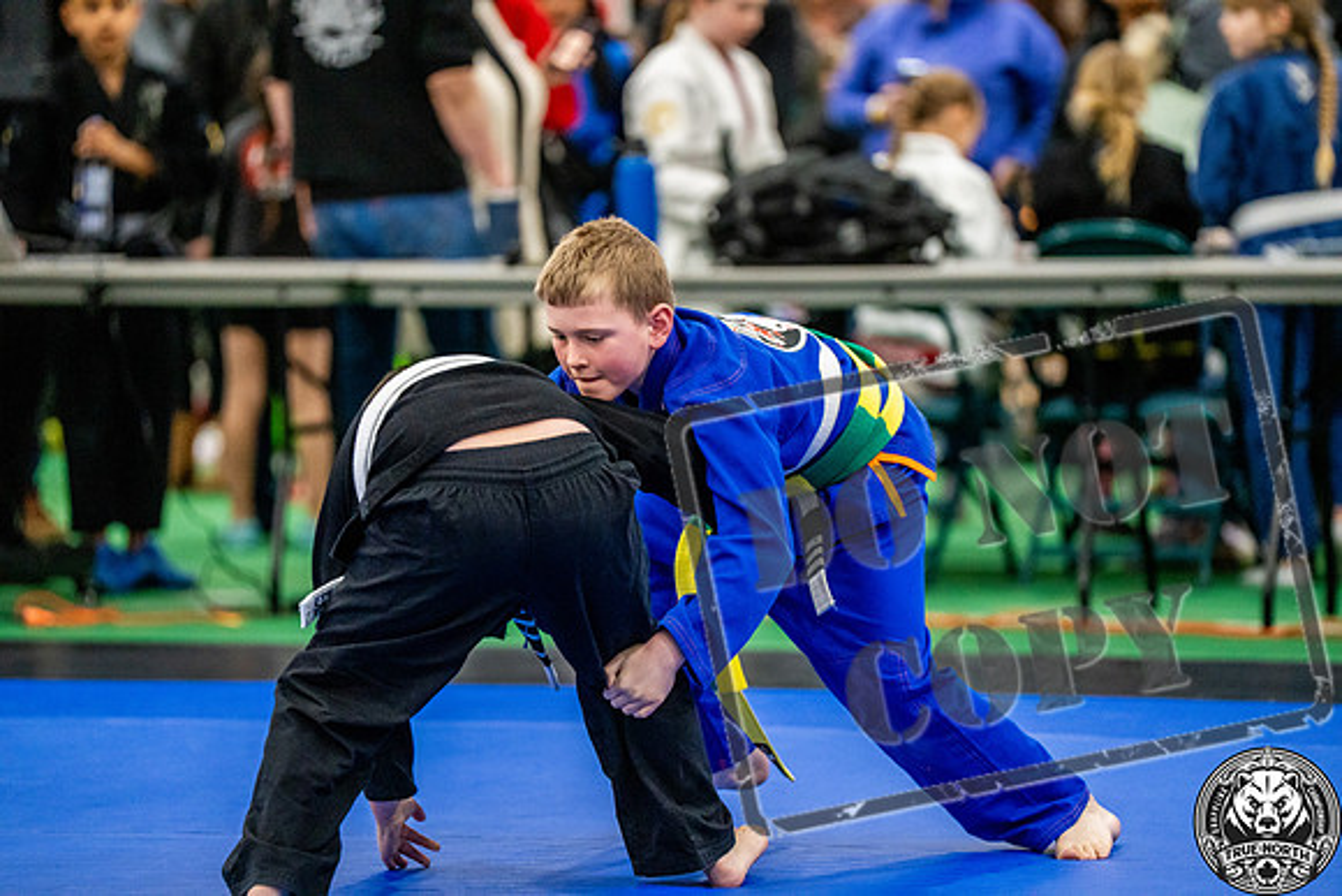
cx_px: 671
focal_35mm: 200
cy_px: 448
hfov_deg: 10.3
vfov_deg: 6.9
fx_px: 7457
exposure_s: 1/500
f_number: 2.8
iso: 5000
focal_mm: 200
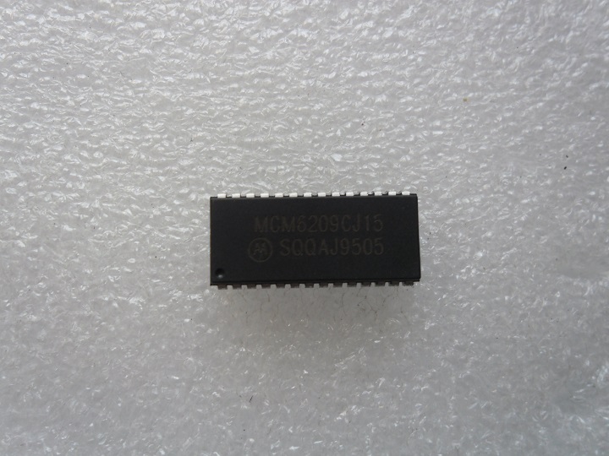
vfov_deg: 51.4
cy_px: 228
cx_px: 304
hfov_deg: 65.3
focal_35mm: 27
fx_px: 475
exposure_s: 1/107
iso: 80
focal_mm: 4.9
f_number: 3.5
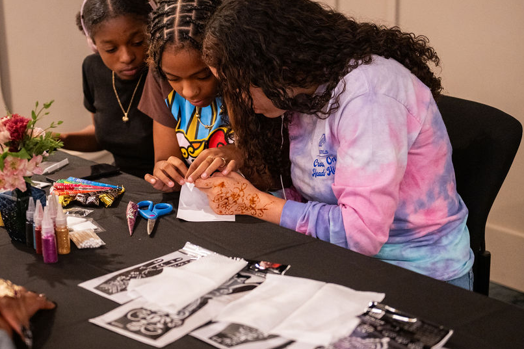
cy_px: 169
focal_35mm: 61
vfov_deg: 22.2
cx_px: 215
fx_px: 888
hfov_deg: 32.8
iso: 1600
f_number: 2.8
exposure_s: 1/80
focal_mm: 48
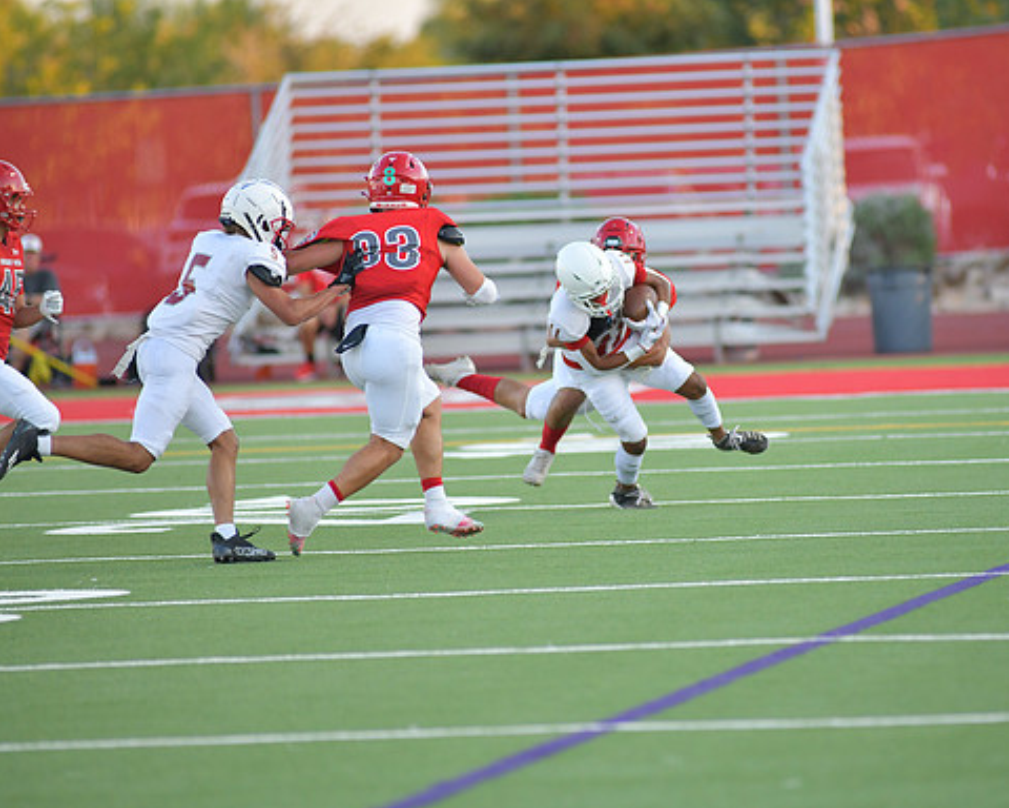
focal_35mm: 340
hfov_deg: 5.7
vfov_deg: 4.6
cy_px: 405
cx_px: 605
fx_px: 10153
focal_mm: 300
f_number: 3.5
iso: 1100
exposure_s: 1/1250
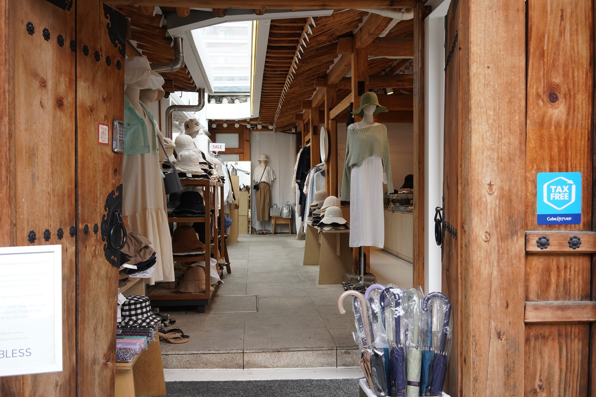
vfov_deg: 37.9
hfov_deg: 54.4
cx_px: 298
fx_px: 579
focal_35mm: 35
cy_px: 198
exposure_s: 1/100
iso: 640
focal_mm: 35
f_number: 10
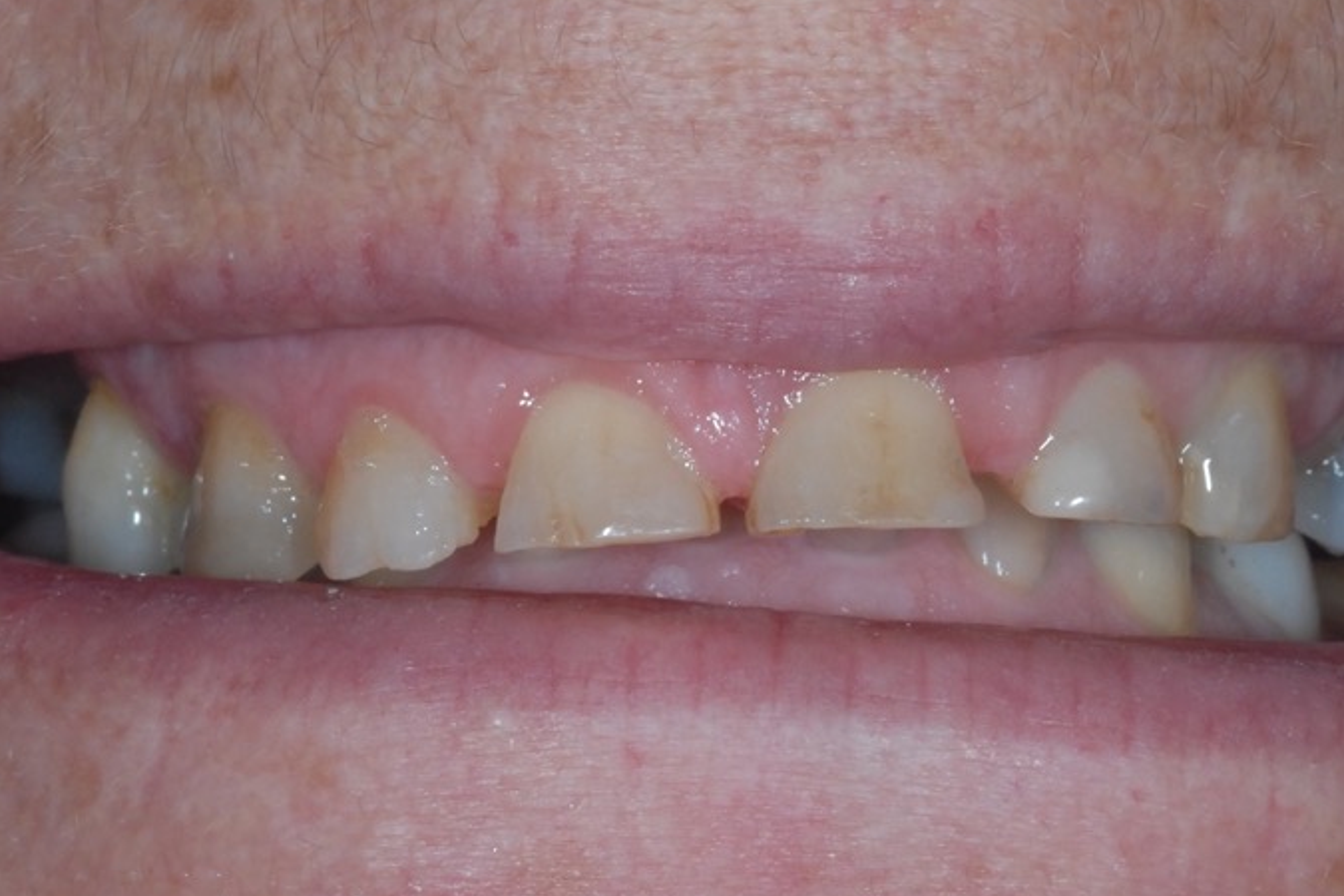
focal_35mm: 280
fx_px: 10448
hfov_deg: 7.4
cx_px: 743
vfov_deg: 4.9
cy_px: 488
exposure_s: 1/60
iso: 400
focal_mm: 105
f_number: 22
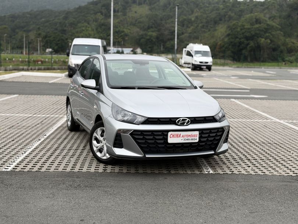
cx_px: 149
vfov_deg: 30.3
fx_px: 413
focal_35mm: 48
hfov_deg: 39.6
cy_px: 112
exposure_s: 1/2667
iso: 64
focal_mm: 6.76
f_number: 1.78
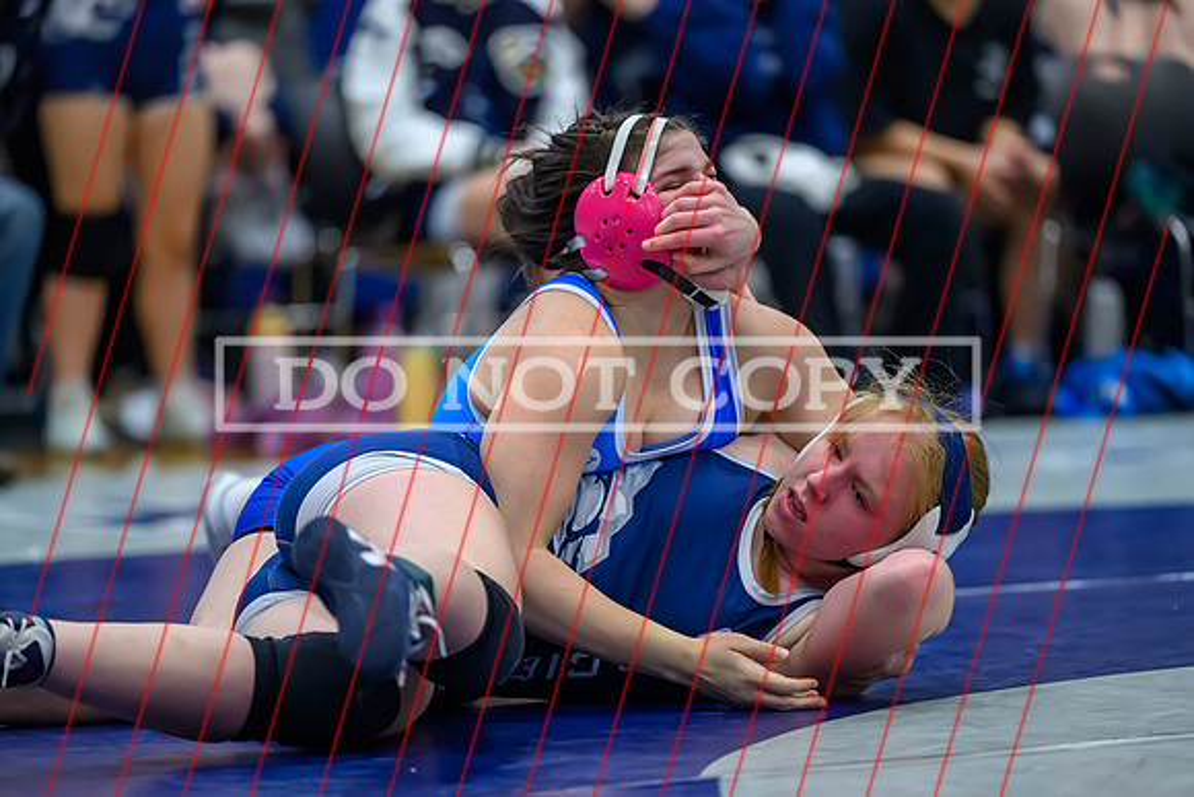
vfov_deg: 6.9
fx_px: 6635
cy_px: 398
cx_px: 597
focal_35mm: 200
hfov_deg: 10.3
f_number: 2.8
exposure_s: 1/640
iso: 10000
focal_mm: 200
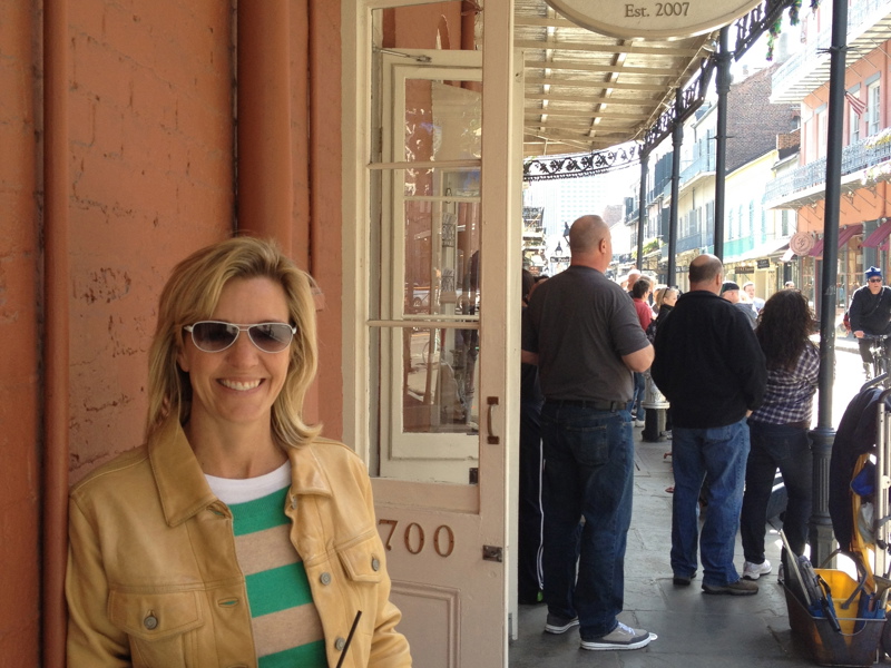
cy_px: 334
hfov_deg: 52.6
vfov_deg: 40.7
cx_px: 446
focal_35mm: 35
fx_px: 901
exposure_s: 1/120
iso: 50
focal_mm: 4.28
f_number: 2.4
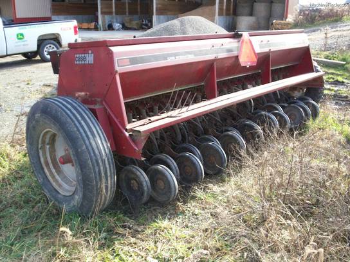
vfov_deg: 39.7
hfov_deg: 51.4
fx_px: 364
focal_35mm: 36
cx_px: 175
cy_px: 131
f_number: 4.5
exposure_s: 1/82.3
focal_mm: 5.9
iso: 100
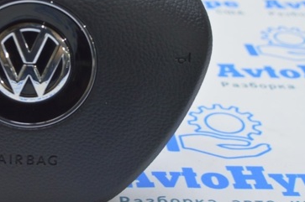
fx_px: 693
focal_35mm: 82
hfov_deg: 24.2
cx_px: 39
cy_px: 77
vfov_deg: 16.6
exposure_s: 1/20
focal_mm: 31
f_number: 5.6
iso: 400
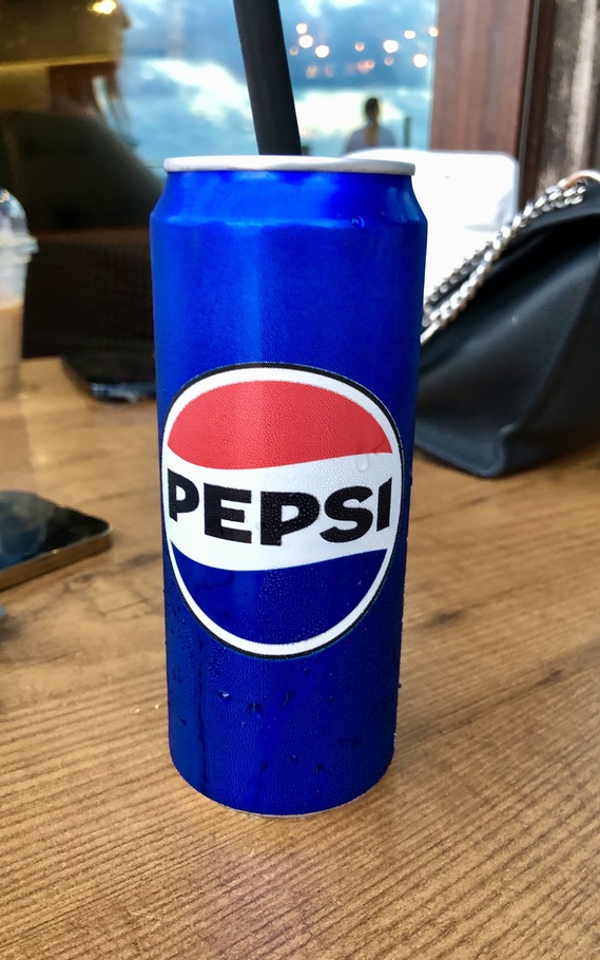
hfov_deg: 41.8
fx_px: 785
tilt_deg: -19.6
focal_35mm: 30
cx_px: 295
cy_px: 481
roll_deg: -1.5
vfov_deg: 62.9
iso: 100
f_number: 1.8
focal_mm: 3.99
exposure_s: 1/11
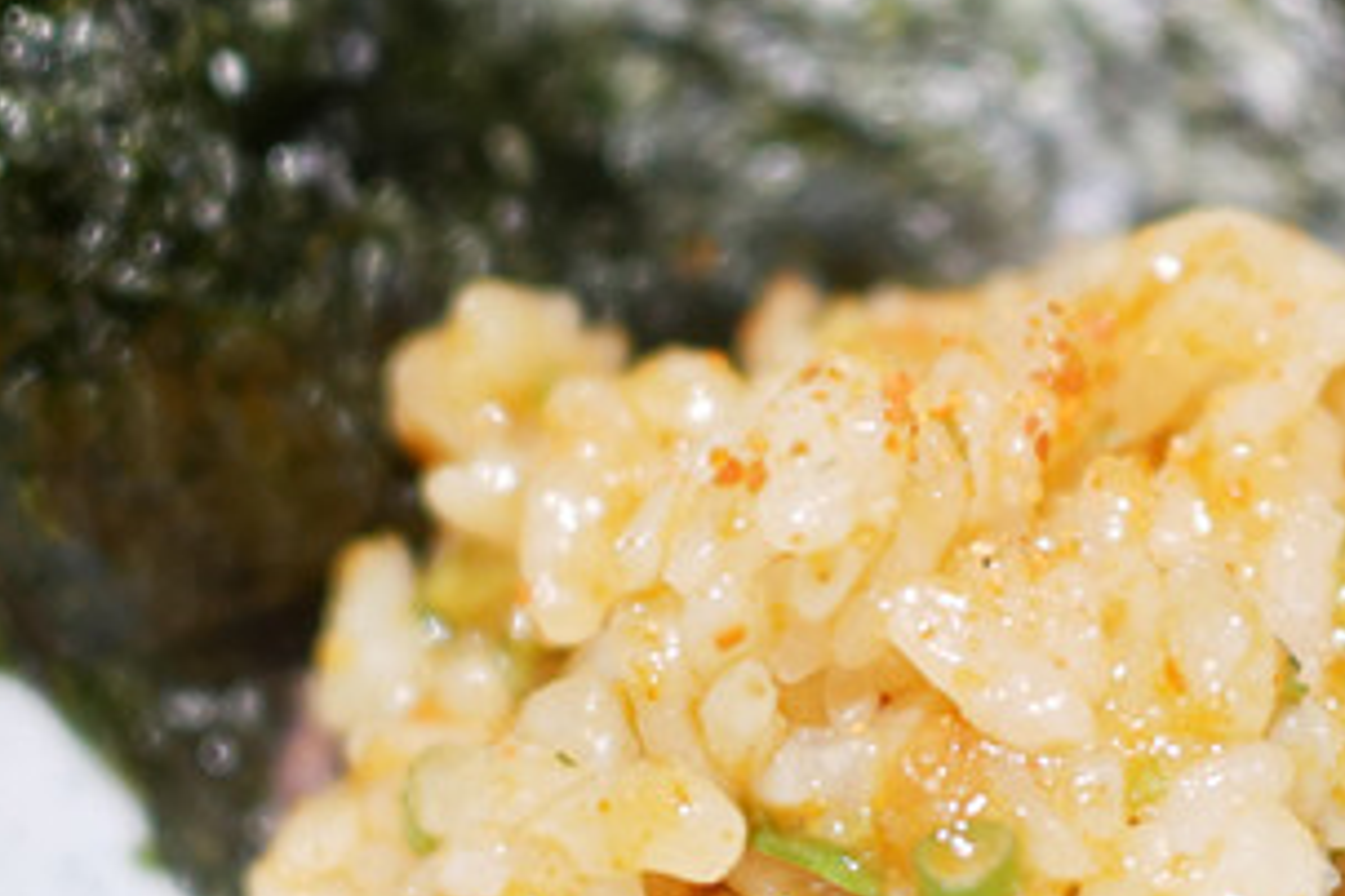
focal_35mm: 103
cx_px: 959
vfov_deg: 13.2
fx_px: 3848
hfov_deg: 19.7
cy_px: 670
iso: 500
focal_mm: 15
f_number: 1.7
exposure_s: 1/60
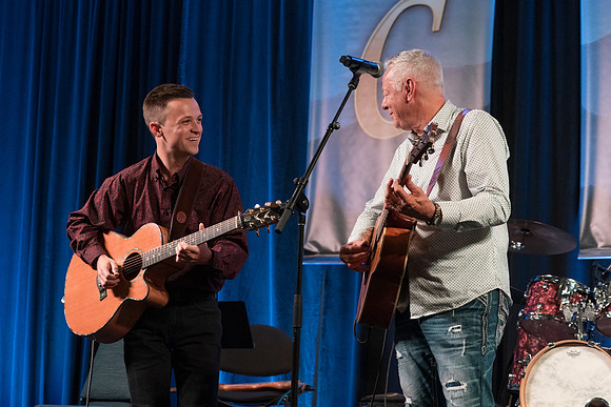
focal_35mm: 90
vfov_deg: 15.2
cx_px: 306
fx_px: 1528
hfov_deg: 22.6
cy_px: 204
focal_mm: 90
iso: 6400
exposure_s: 1/200
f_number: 5.6
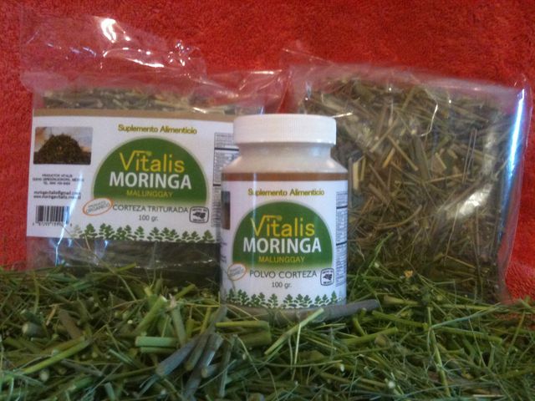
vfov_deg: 40.7
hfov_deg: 52.6
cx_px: 268
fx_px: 541
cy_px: 200
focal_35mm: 35
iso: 400
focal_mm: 3.85
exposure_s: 1/15
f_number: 2.8
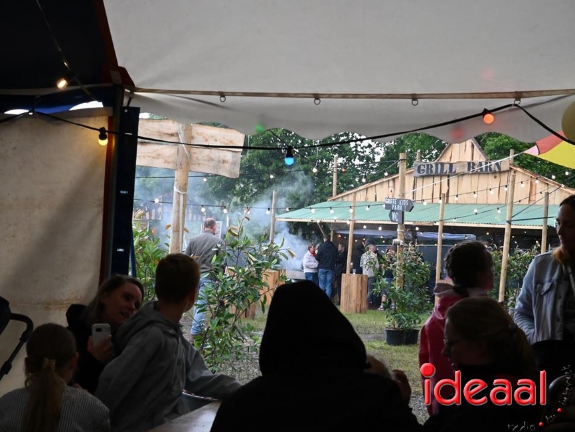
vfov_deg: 19.1
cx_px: 250
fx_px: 1279
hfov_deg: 25.3
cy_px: 218
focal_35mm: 77
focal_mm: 70
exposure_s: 1/1000
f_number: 13
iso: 12800
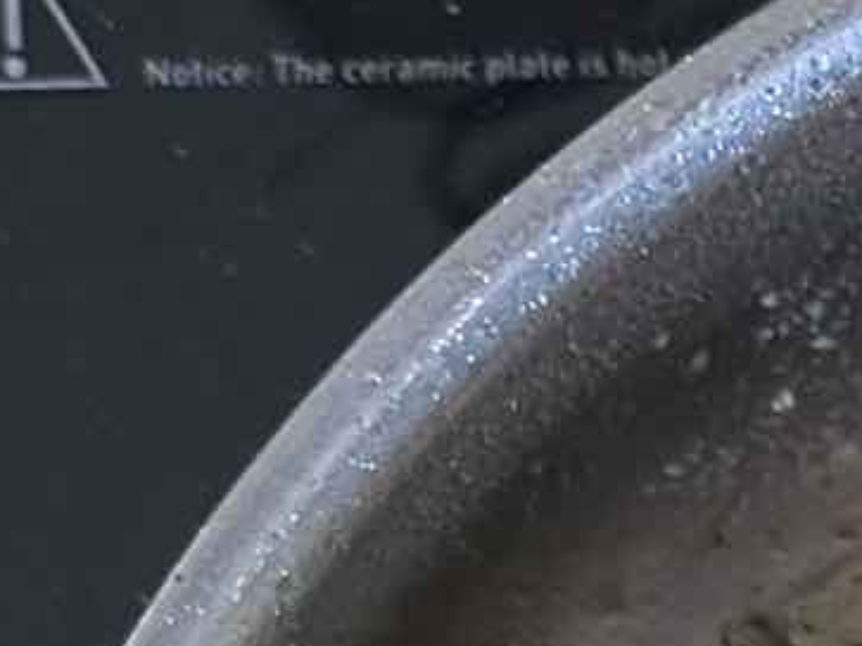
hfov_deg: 7.5
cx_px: 1719
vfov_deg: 5.6
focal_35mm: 254
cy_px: 1632
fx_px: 6323
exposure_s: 1/25
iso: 640
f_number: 1.78
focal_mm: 6.86
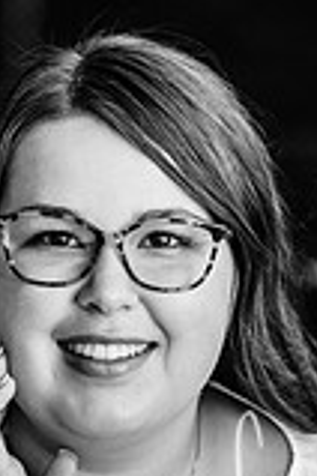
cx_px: 135
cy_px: 476
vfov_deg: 8.5
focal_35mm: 241
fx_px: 3183
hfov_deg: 5.7
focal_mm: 85
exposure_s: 1/250
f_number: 2.8
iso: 800
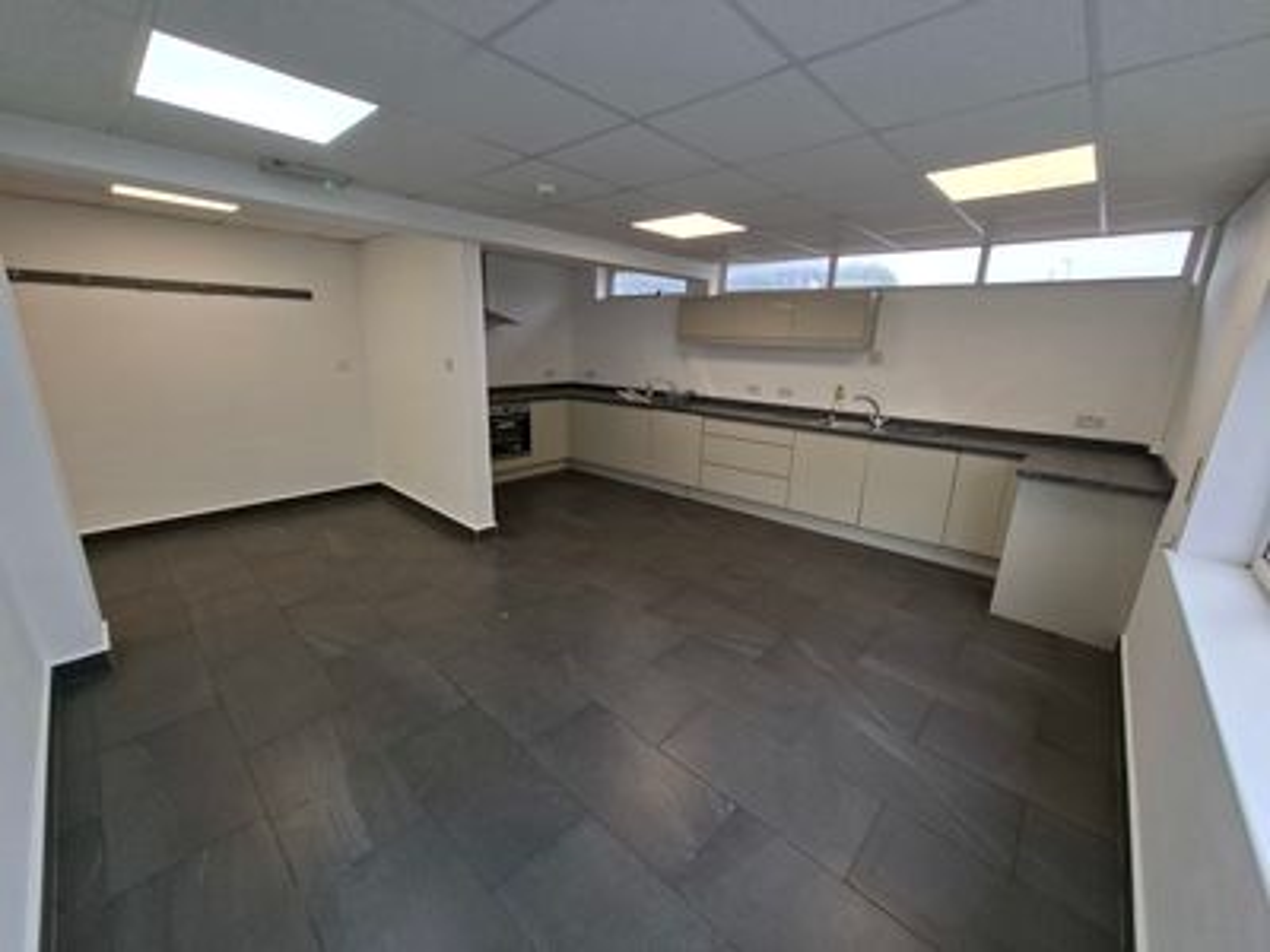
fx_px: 477
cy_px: 476
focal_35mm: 13
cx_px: 635
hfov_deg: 106.2
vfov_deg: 89.9
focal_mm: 1.74
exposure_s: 1/50
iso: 40
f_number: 2.2
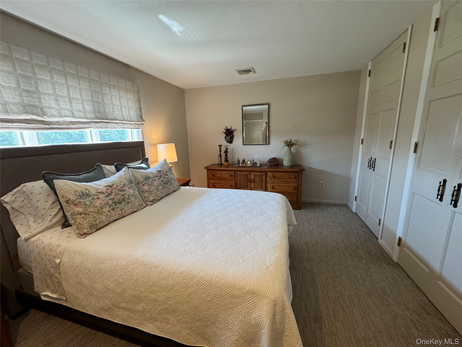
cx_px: 231
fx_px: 187
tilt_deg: -11.5
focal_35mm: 14
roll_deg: +0.6
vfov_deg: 85.7
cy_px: 174
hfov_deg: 102.1
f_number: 2.2
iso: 250
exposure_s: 1/120
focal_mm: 2.22
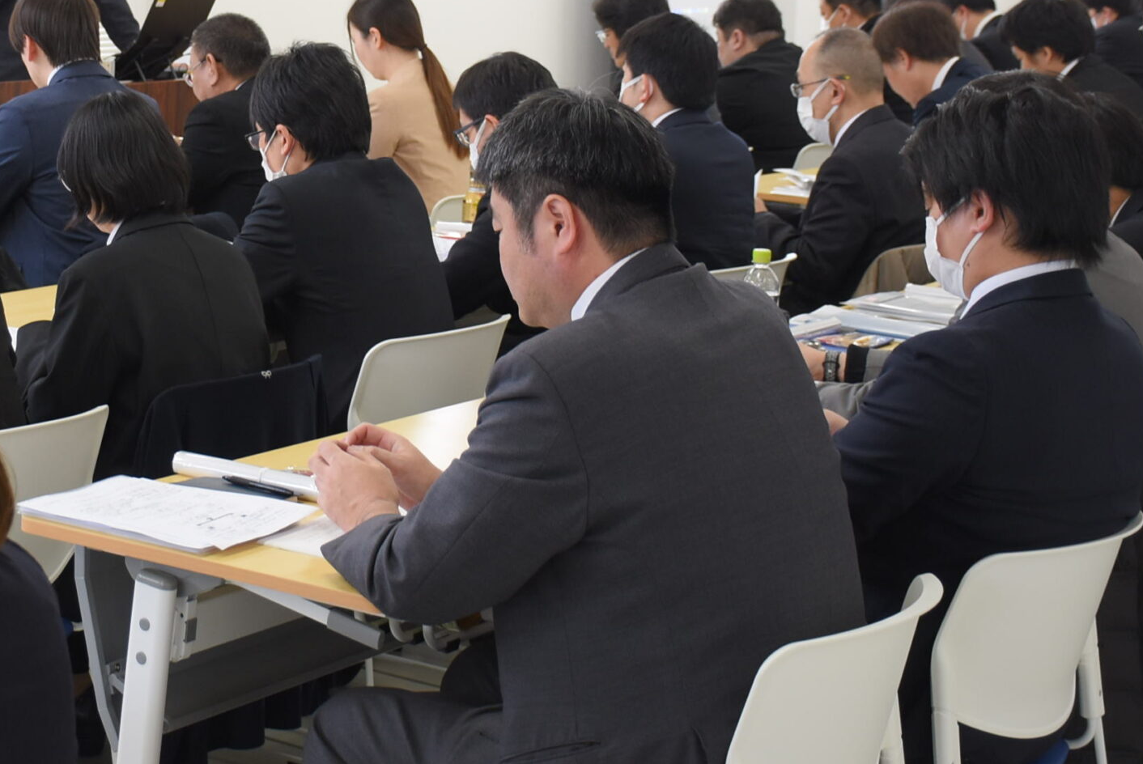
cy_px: 111
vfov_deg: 15.6
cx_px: 245
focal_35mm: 87
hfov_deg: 23.1
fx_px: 2764
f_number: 4.2
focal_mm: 32
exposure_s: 1/80
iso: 400
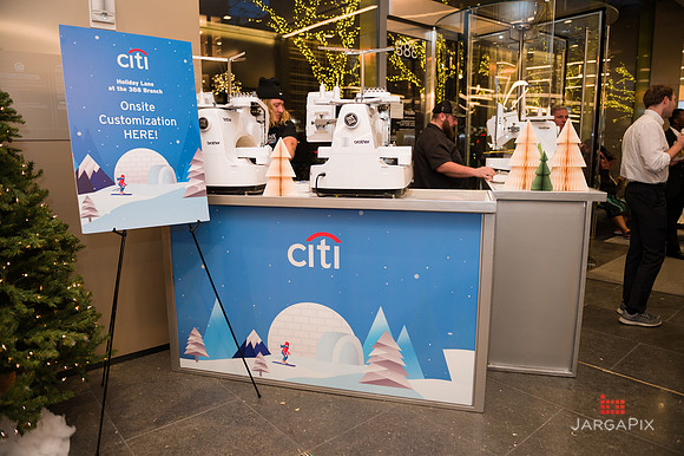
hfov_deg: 73.8
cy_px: 228
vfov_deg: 53.1
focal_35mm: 24
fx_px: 456
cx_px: 342
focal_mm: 24
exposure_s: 1/200
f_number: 3.2
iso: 400
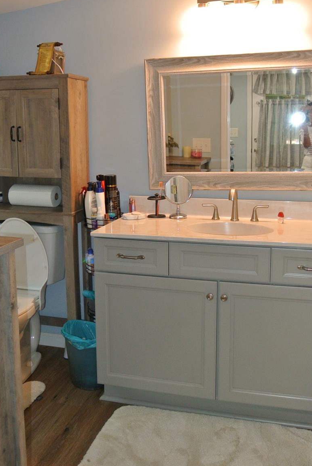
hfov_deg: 36.8
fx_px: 467
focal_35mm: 36
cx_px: 191
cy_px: 183
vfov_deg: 52.7
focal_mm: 10
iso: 450
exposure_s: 1/60
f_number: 3.5
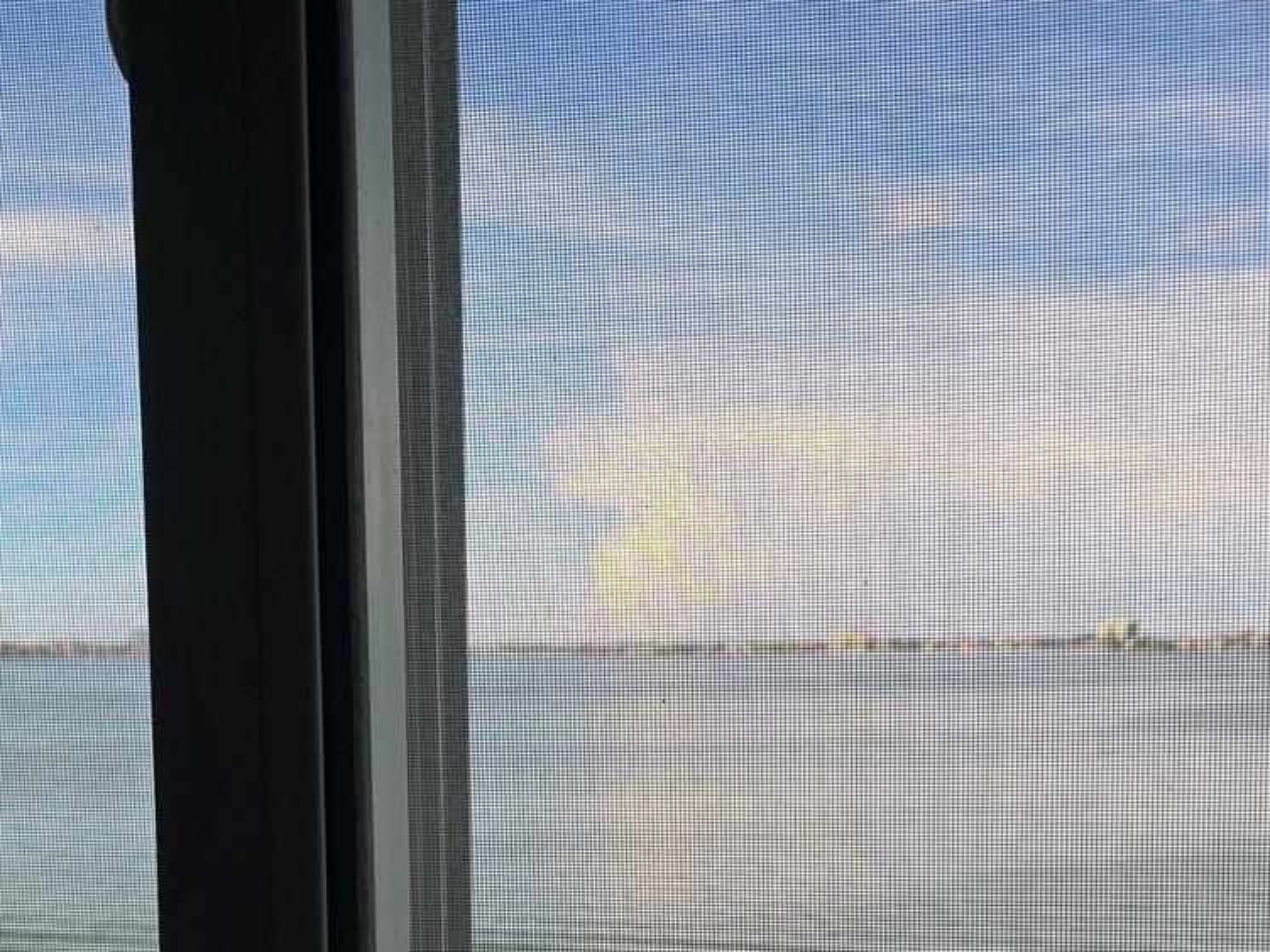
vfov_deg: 28.2
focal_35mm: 49
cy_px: 916
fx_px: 1797
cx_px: 556
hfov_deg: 38.9
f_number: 1.7
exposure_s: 1/296
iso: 12
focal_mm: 6.3
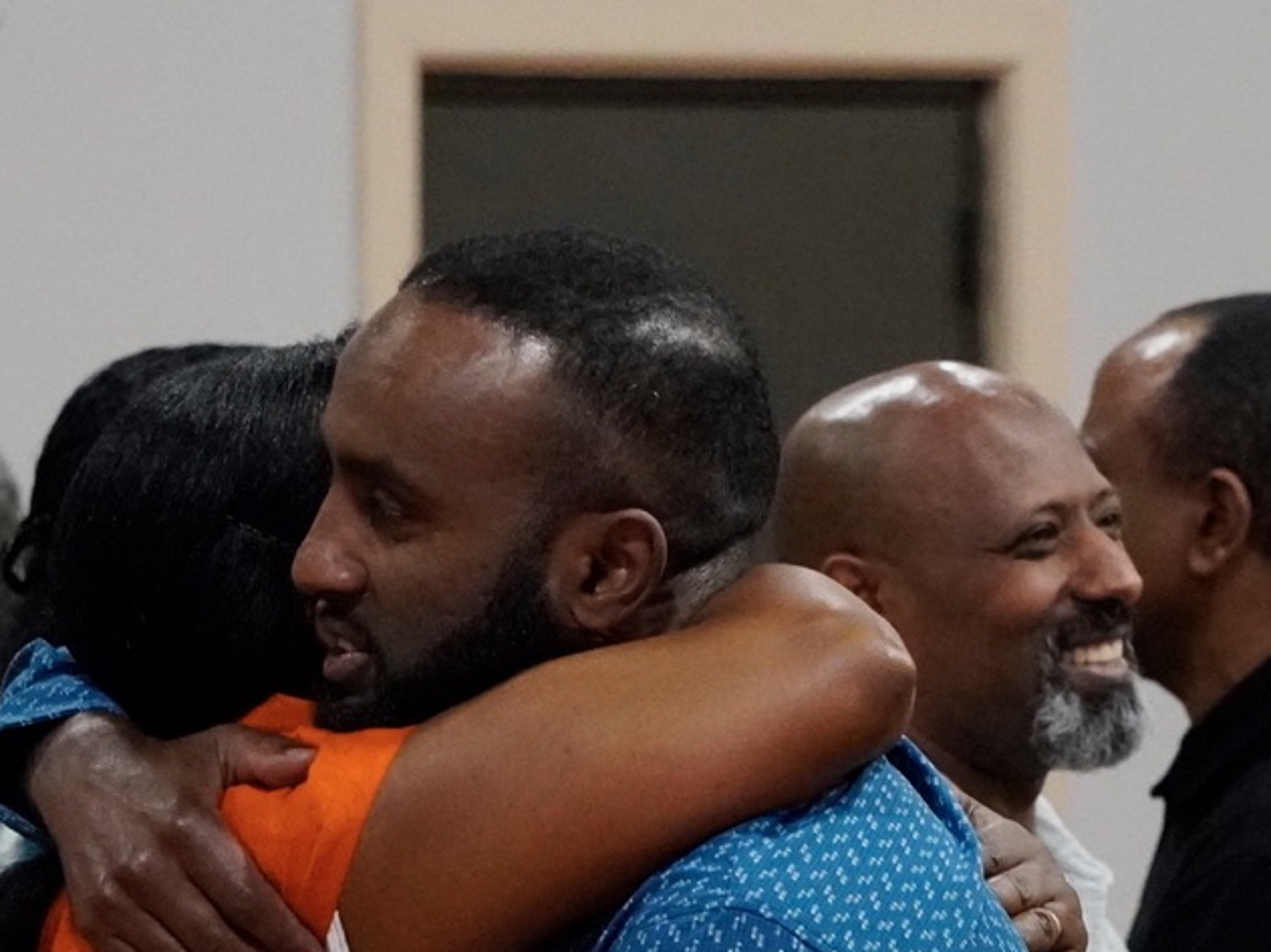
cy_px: 789
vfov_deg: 4.5
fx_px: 12078
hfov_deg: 6.0
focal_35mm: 329
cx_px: 632
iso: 6400
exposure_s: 1/160
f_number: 5
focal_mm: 80
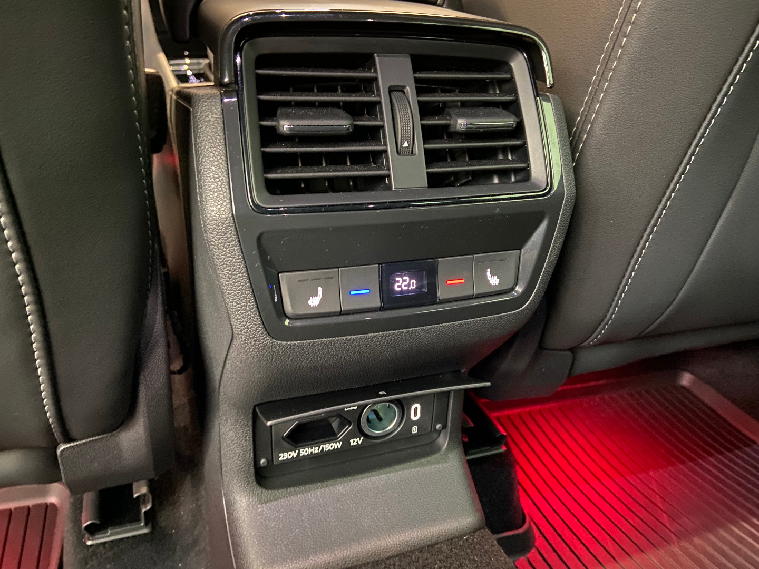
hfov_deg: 67.3
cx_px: 380
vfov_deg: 53.1
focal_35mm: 26
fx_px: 570
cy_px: 284
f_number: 1.8
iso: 1000
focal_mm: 4.25
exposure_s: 1/8
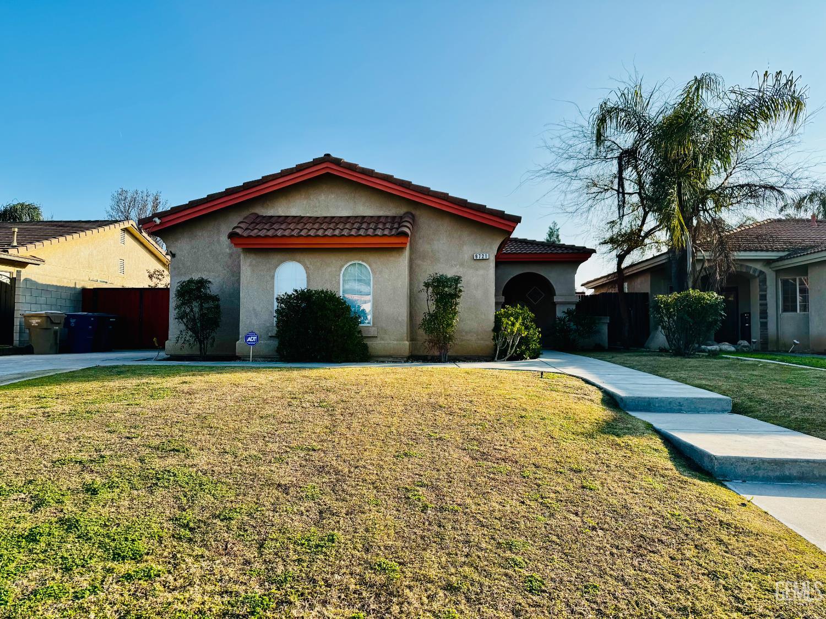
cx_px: 413
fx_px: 573
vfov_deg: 56.8
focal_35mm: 24
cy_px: 310
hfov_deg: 71.6
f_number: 1.78
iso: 80
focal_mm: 6.76
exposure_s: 1/3096
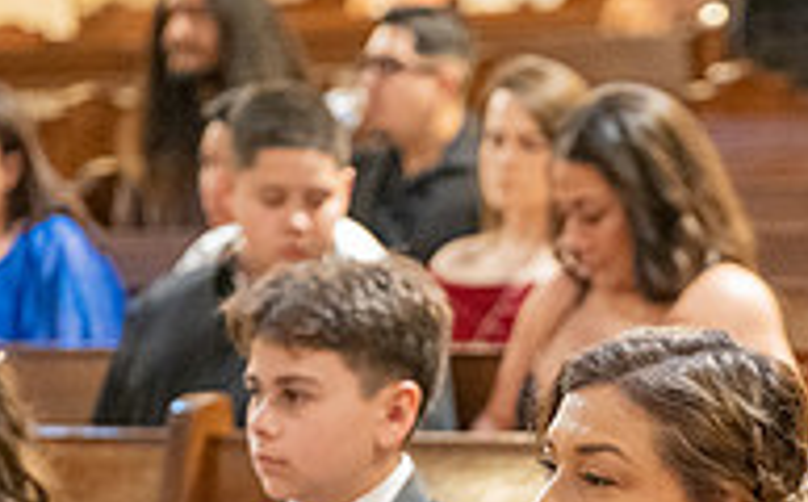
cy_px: 663
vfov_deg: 6.0
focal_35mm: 215
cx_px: 728
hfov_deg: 9.7
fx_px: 4728
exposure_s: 1/100
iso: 2000
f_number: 2.8
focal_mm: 70
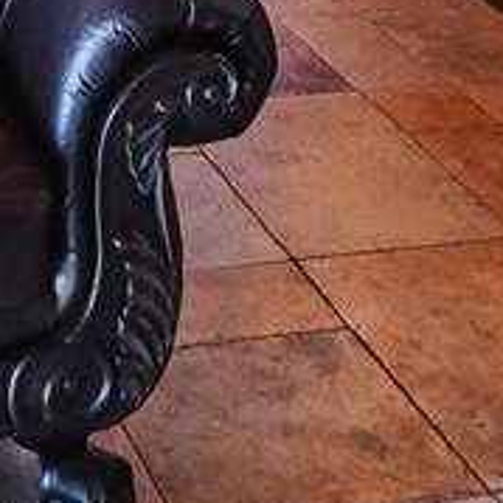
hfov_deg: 17.7
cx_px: 84
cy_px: -318
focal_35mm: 97
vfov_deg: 16.0
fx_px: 1595
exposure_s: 1/30
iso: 400
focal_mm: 20
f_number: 5.6
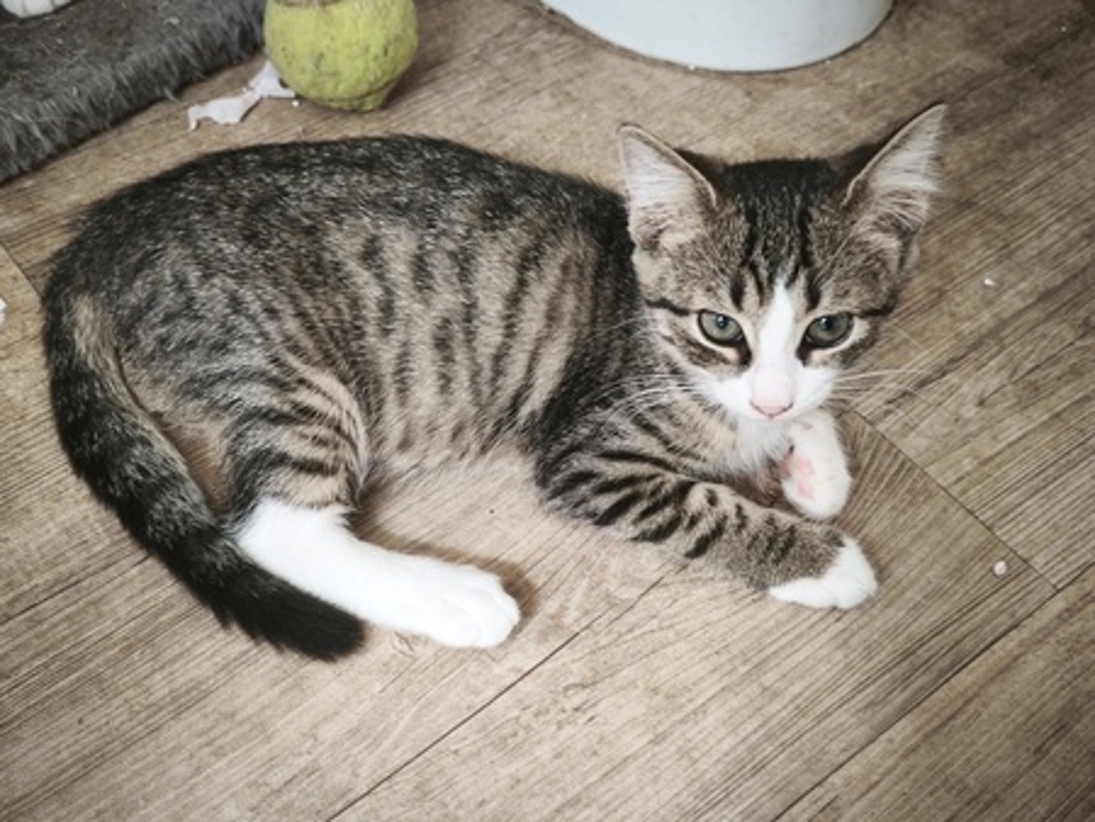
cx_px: 548
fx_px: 1266
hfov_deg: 46.8
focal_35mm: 40
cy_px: 411
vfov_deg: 36.0
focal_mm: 5.35
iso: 250
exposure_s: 1/50
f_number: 1.7
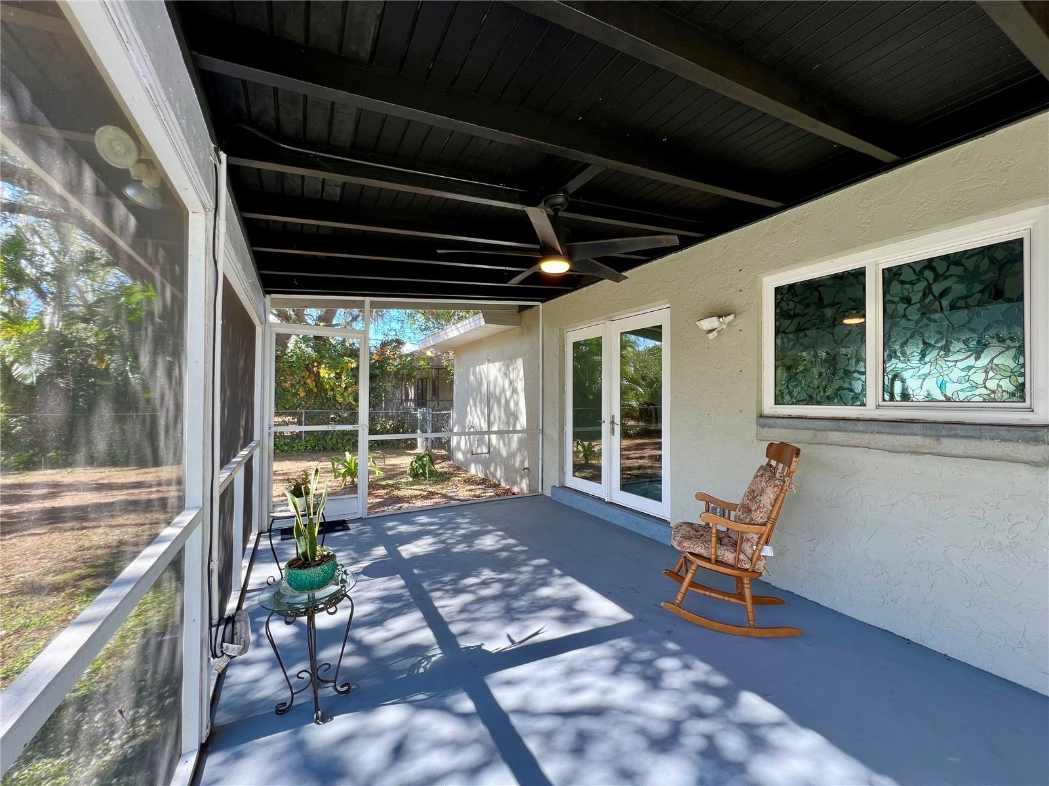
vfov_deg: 89.9
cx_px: 524
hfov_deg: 106.2
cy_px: 393
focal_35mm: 13
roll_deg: +0.2
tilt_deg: +0.8
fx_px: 394
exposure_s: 1/99
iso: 32
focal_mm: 1.57
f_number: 1.8
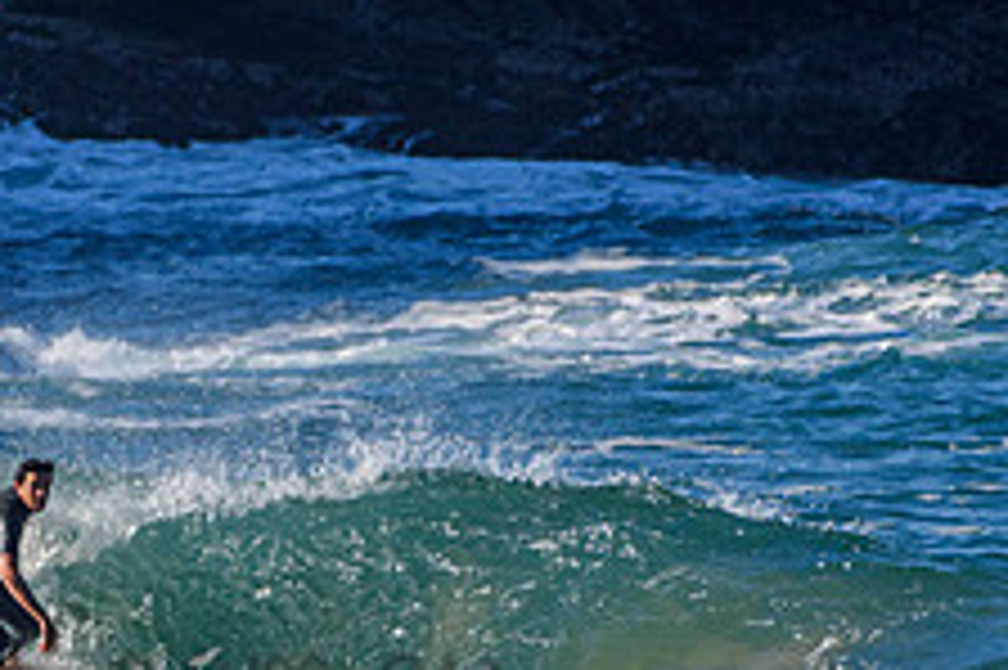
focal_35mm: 1945
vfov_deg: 0.7
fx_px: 54418
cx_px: 22
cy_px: 636
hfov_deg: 1.1
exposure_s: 1/2000
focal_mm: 500
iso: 320
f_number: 5.6
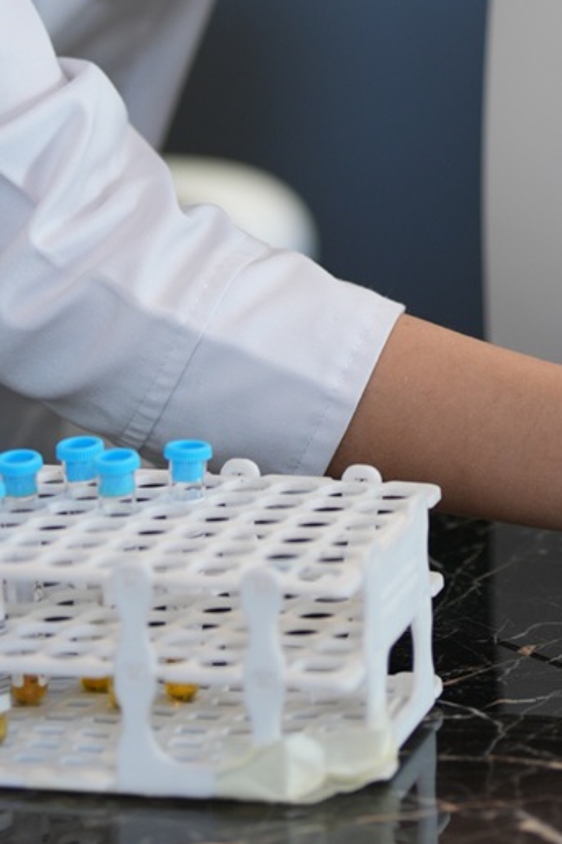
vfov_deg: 9.3
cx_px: 575
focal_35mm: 209
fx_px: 4900
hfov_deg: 6.5
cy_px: -767
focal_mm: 50
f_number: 1.6
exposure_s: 1/100
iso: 160
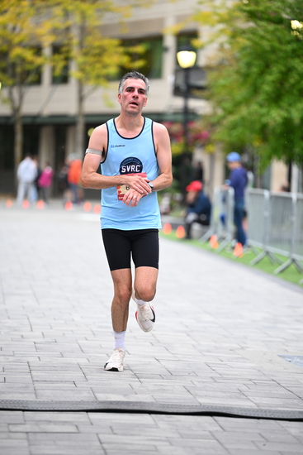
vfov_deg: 12.8
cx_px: 152
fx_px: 2019
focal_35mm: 160
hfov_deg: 8.6
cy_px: 228
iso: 1600
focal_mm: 160
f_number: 2.8
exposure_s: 1/1250
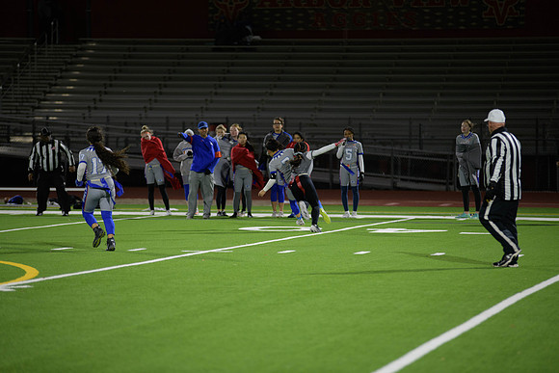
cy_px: 186
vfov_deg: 8.3
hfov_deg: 12.4
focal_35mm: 165
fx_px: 2563
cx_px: 280
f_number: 2.8
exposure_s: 1/200
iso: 900
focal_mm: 165
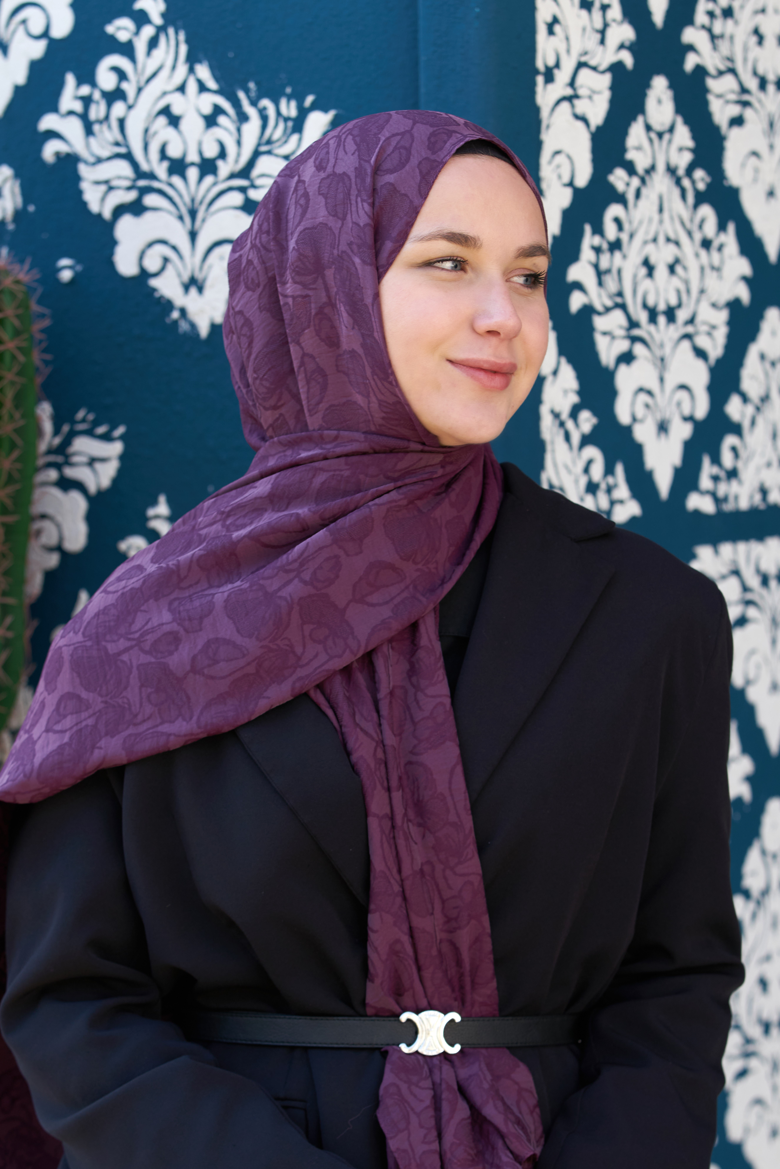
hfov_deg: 14.4
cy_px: 584
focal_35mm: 95
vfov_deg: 21.5
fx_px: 3086
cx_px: 390
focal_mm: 95
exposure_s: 1/200
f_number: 4.5
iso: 200
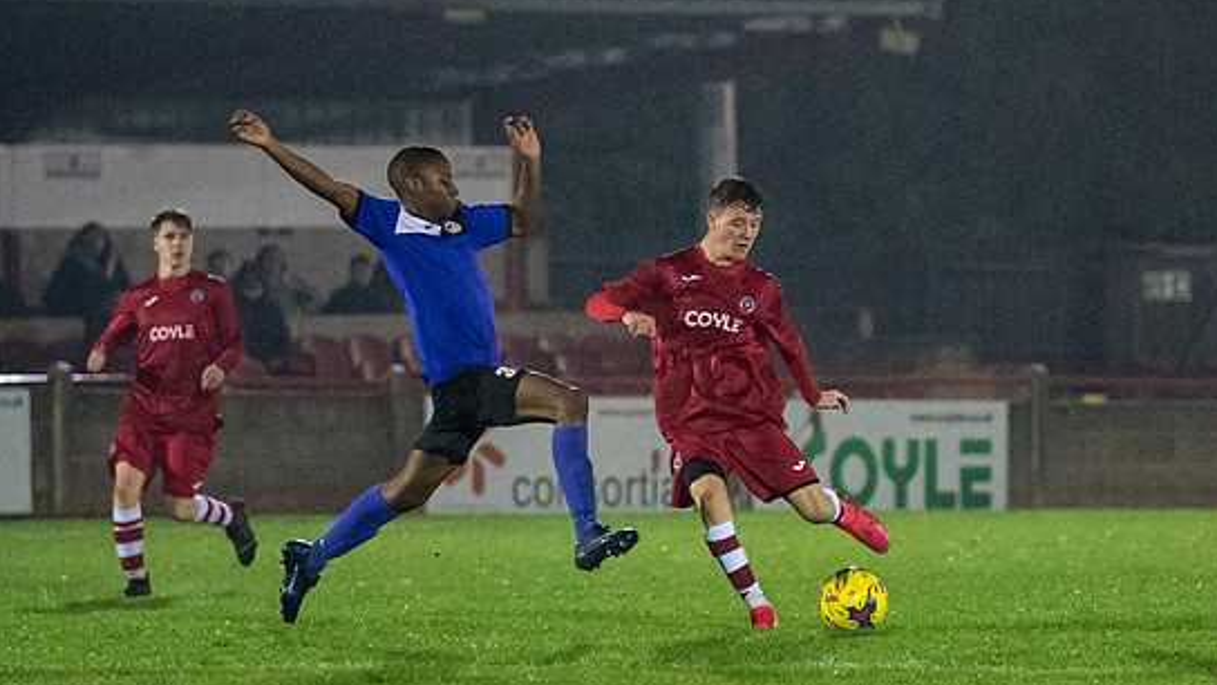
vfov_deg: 3.7
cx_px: 737
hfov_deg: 6.6
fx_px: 10617
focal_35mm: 329
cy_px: 391
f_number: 2.8
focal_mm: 137
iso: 6400
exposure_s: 1/1250
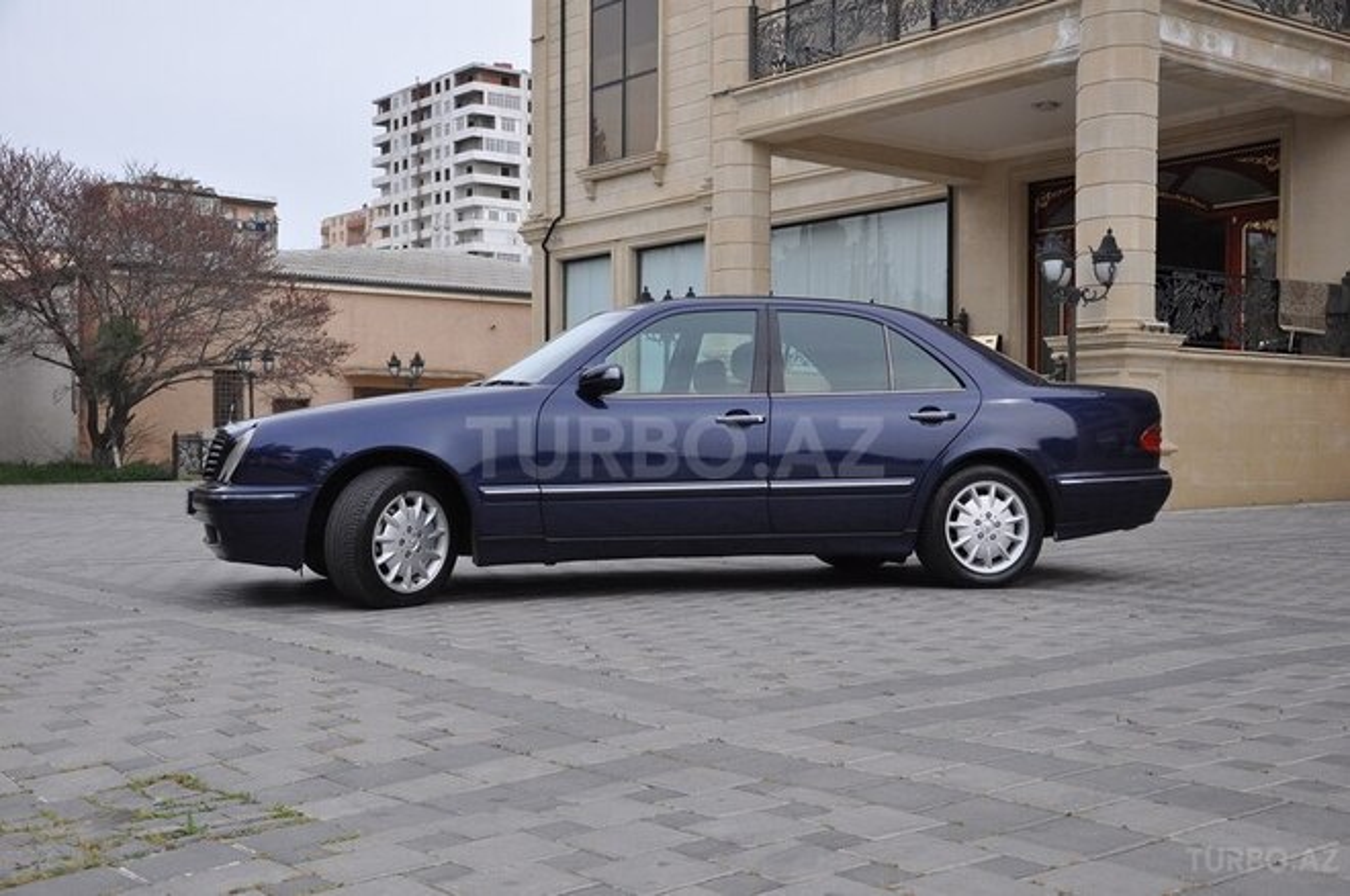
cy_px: 448
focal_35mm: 39
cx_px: 675
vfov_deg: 34.1
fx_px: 1460
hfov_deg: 49.6
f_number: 6.3
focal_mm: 26
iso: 640
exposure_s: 1/1250
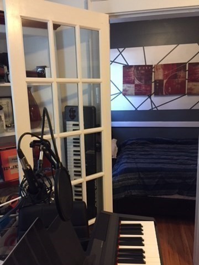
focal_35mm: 29
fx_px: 222
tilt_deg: -9.4
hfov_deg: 48.2
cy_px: 132
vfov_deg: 61.7
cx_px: 100
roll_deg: +0.6
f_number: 2.2
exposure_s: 1/20
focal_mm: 4.15
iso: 250
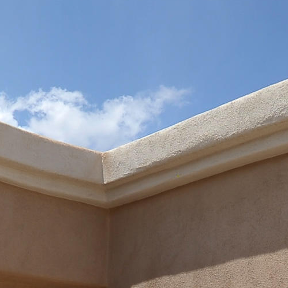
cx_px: 196
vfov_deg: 17.4
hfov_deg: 18.8
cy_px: 406
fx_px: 866
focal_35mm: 92
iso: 250
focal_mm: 18
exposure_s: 1/320
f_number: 14
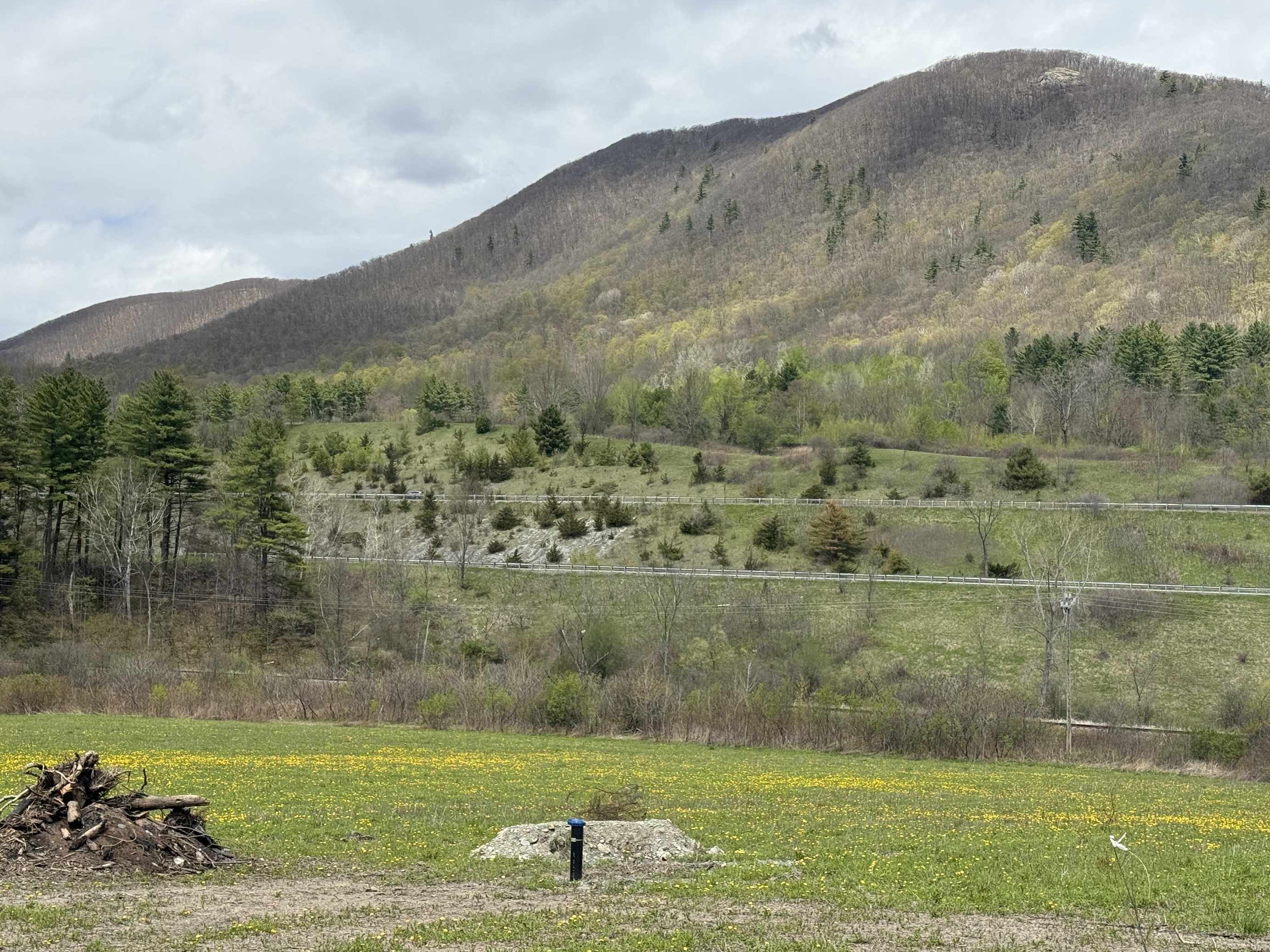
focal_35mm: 53
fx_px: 1945
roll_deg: -2.5
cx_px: 601
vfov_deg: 27.5
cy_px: 463
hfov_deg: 36.2
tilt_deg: +4.5
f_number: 1.78
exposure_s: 1/5587
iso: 80
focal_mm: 6.76
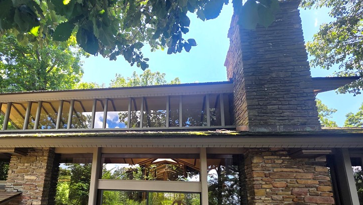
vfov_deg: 53.8
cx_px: 141
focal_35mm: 20
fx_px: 193
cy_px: 149
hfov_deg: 85.3
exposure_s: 1/370
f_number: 1.9
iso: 40
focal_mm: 2.2
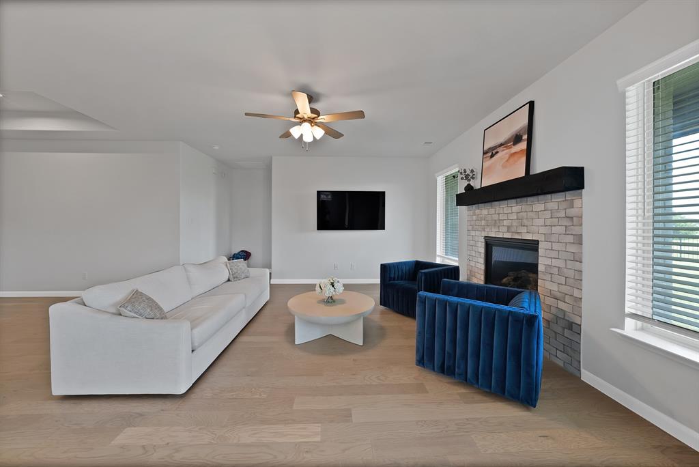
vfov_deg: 90.1
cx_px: 350
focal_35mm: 12
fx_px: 233
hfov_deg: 112.6
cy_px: 234
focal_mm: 12
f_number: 9
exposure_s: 1/4
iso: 640
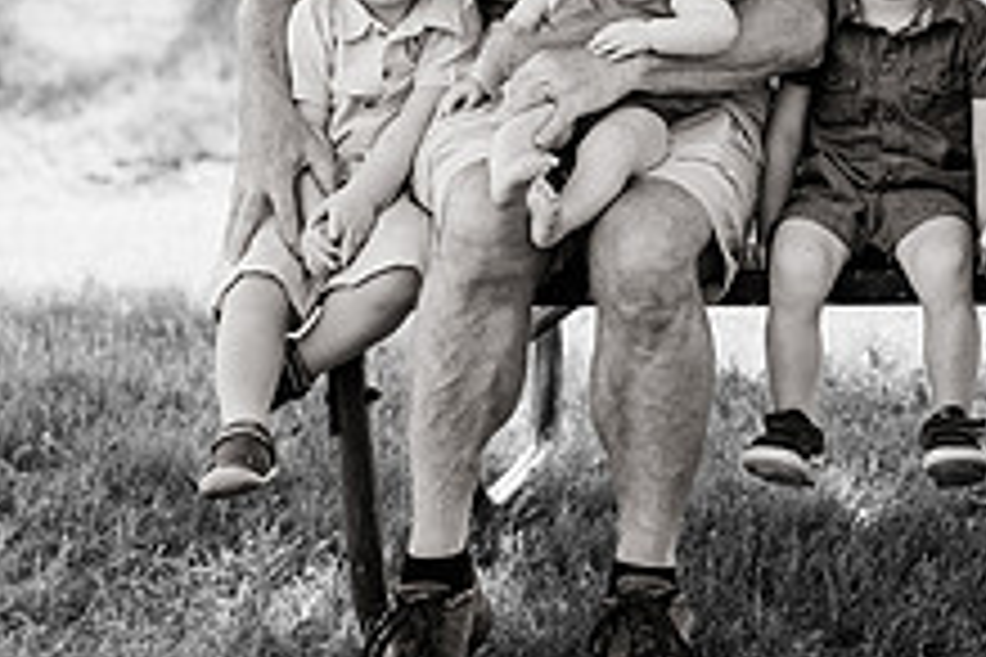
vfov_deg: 7.9
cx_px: 761
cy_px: 2
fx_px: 4765
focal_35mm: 174
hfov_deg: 11.8
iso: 160
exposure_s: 1/500
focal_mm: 58
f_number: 2.8
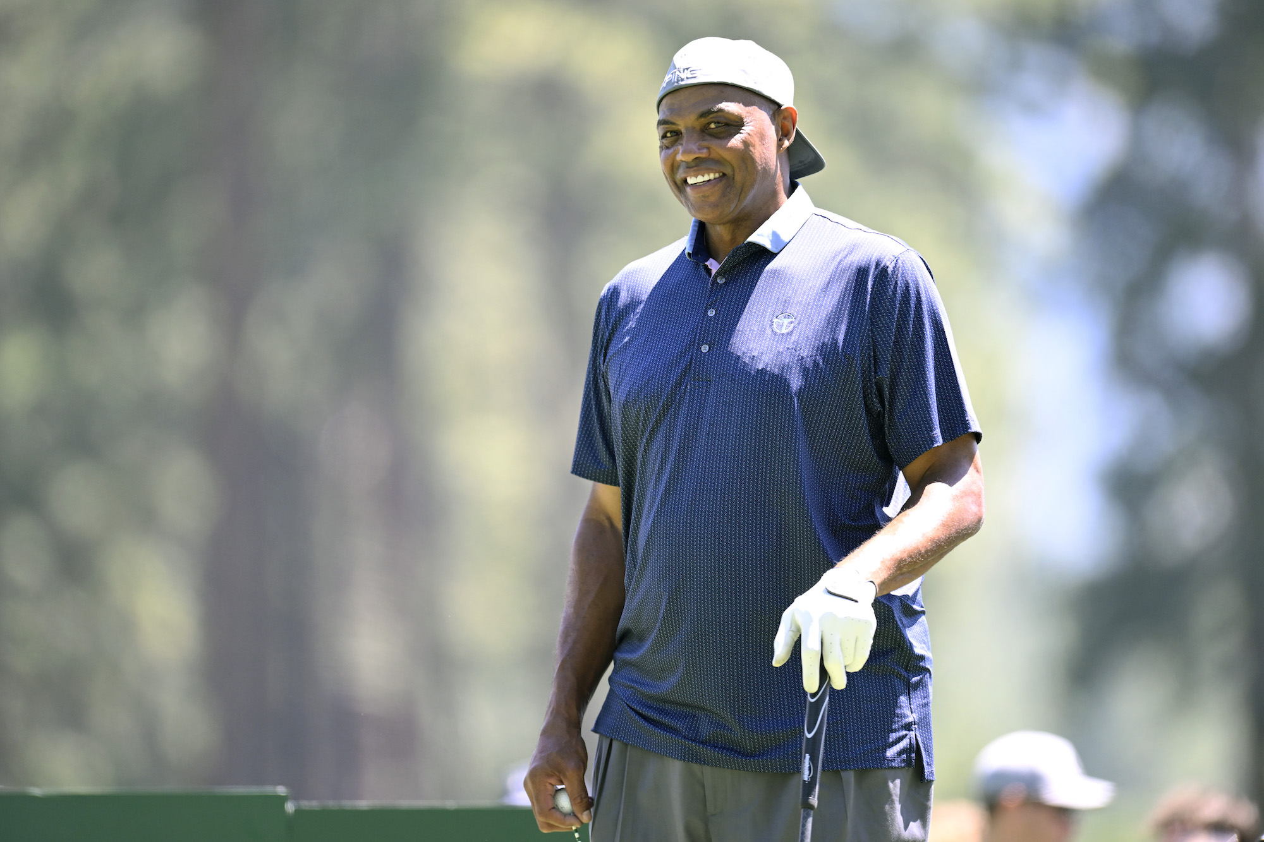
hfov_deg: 5.2
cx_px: 632
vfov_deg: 3.4
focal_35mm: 400
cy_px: 421
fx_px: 14042
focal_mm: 400
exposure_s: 1/2000
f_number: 2.8
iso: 1250
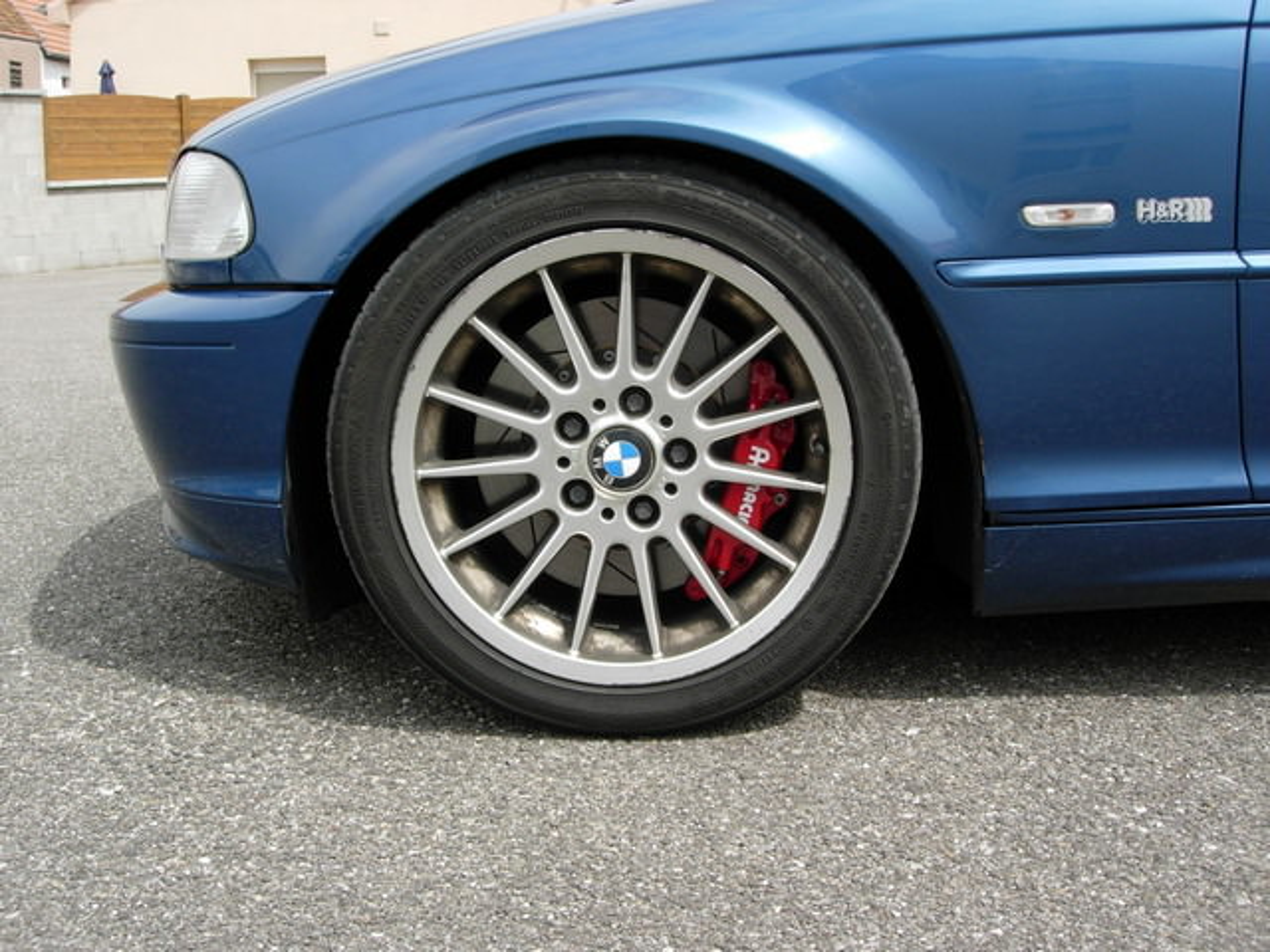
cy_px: 476
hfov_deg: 49.0
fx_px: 1394
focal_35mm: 38
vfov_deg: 37.7
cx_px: 635
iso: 79
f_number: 4.8
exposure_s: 1/430
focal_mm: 7.8
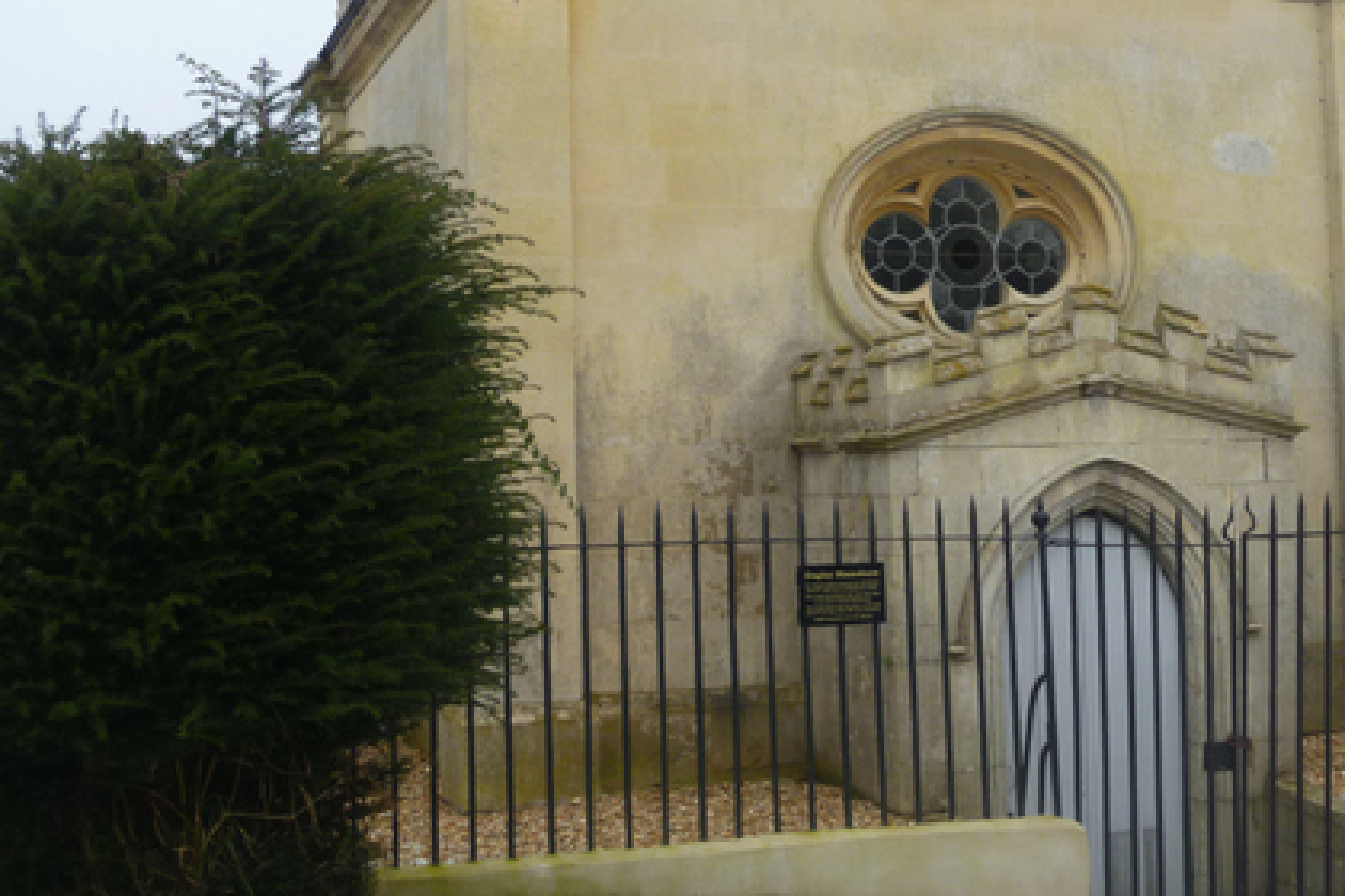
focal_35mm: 52
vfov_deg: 25.9
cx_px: 929
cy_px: 342
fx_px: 1943
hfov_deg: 37.6
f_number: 3.5
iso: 80
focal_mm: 6.3
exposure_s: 1/160
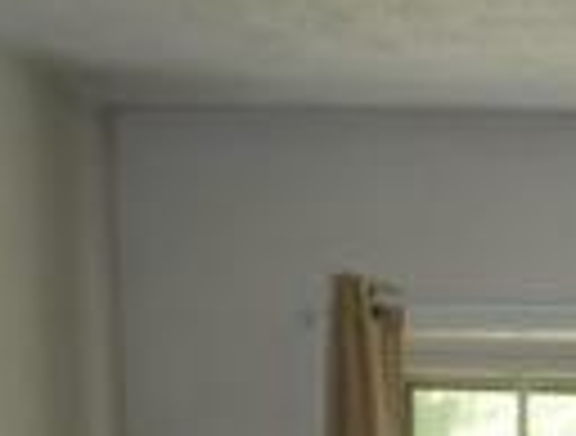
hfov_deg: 12.5
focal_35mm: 131
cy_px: 823
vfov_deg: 10.6
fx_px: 2188
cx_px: 1287
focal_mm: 5.2
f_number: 3.3
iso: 100
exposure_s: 1/30
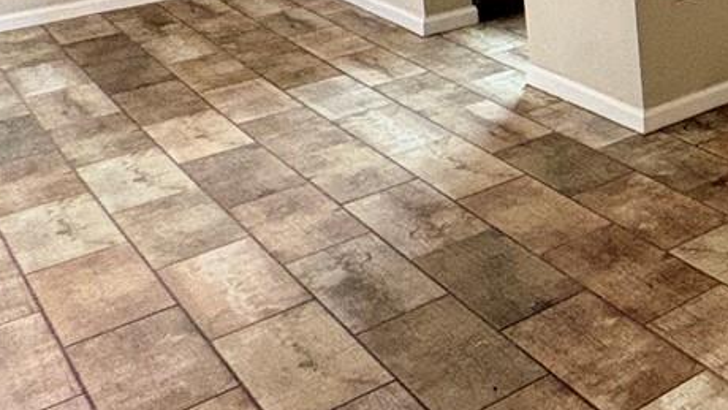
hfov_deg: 25.0
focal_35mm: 53
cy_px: -223
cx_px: 1190
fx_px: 1023
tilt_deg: -3.4
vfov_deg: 19.4
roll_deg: +1.4
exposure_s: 1/60
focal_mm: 2.22
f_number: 2.2
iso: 500
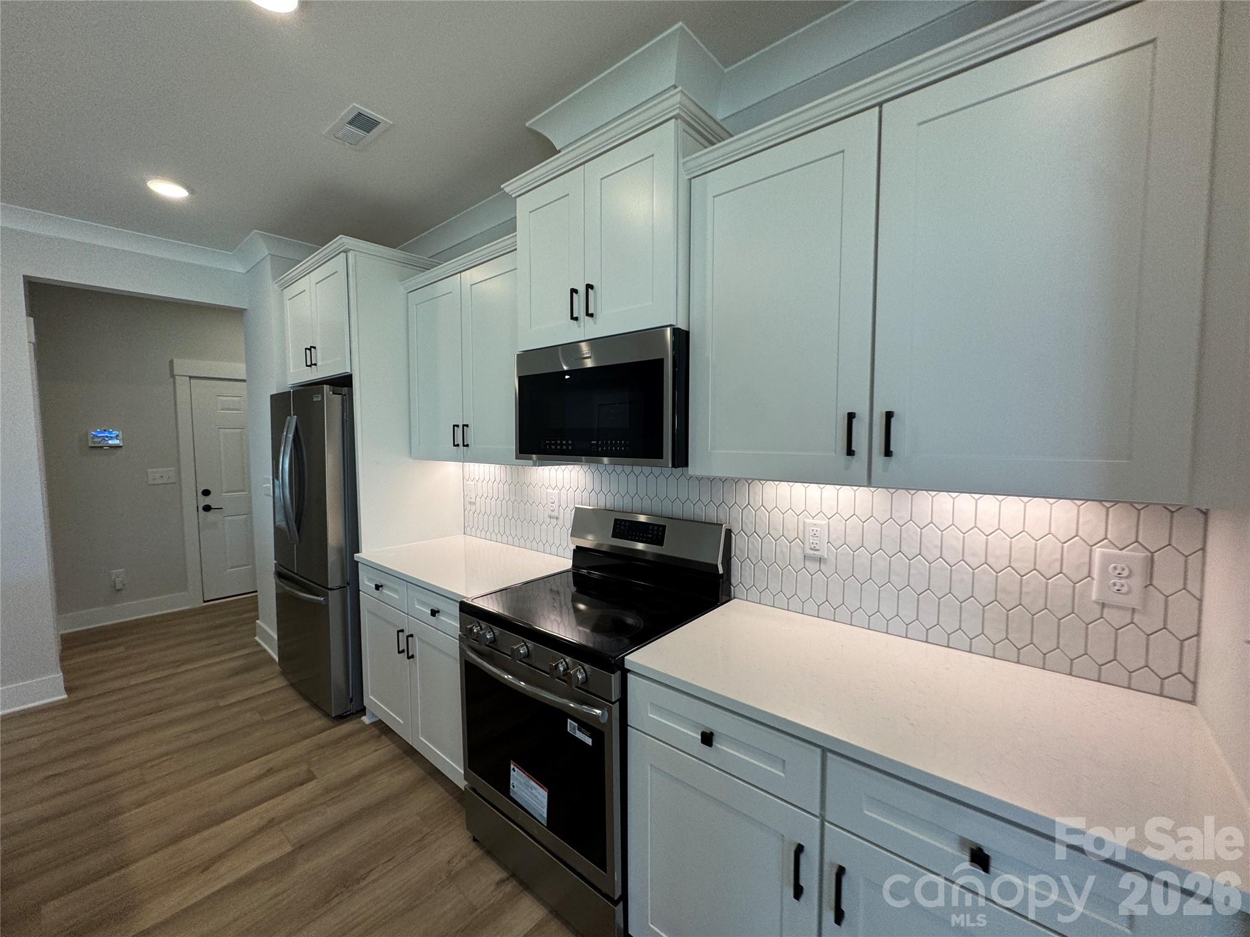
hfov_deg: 102.1
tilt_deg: -9.4
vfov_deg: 85.7
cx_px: 625
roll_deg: +2.5
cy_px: 468
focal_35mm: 14
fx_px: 506
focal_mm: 2.22
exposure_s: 1/120
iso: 80
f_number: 2.2
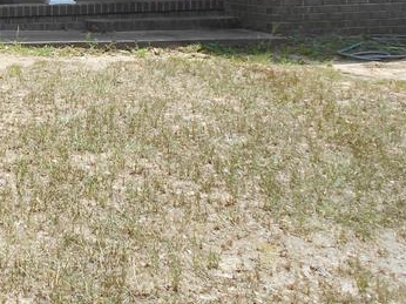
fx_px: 902
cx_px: -53
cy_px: -52
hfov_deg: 23.6
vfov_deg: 18.2
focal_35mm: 77
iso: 80
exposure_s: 1/500
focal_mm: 4.6
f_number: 3.2
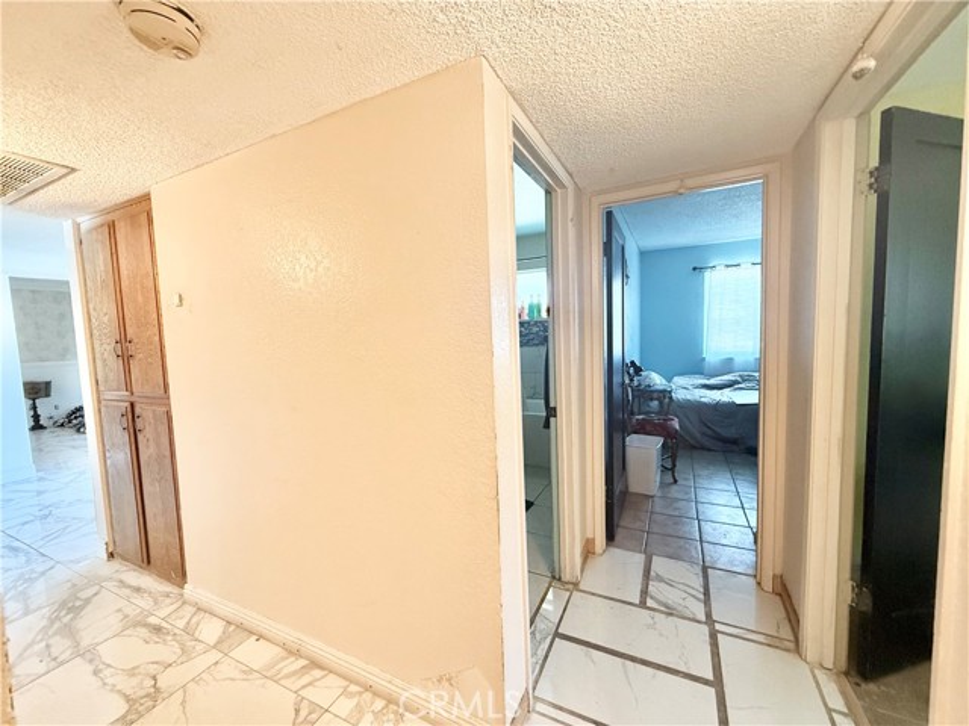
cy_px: 363
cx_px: 484
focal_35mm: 14
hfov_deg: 102.1
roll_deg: +2.5
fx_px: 392
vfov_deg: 85.7
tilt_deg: -3.4
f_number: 2.2
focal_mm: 2.22
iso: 500
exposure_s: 1/120
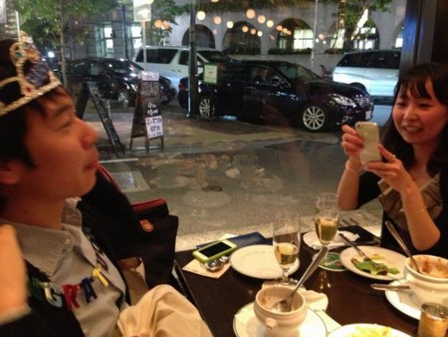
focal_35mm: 33
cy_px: 168
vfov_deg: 43.0
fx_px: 427
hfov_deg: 55.3
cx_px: 224
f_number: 2.4
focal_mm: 4.13
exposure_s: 1/15
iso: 800
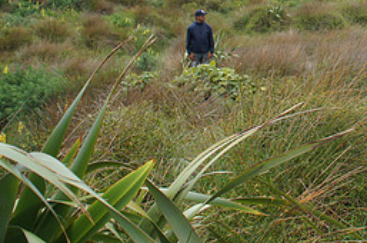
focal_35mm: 61
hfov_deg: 31.1
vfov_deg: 21.0
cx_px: 347
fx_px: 620
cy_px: -26
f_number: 6.3
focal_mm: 18
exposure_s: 1/400
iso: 200
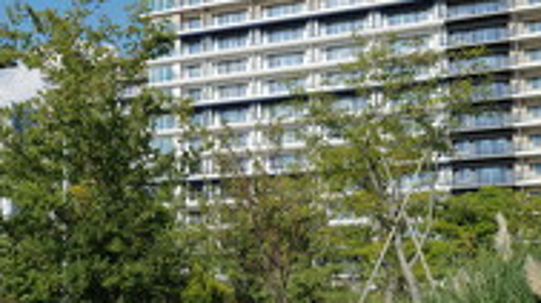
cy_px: 239
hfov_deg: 32.6
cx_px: 86
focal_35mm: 62
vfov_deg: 19.2
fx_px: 889
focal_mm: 28
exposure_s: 1/640
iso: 100
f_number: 5
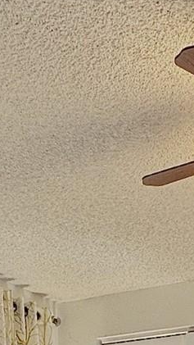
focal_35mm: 58
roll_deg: +4.8
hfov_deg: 20.4
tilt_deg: -1.5
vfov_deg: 27.6
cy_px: 487
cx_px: 165
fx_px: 530
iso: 160
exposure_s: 1/60
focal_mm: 2.22
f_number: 2.2
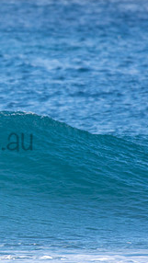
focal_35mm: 1670
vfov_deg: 1.3
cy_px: 129
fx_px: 11644
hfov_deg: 0.7
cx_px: -64
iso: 250
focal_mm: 500
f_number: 5.6
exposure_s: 1/640
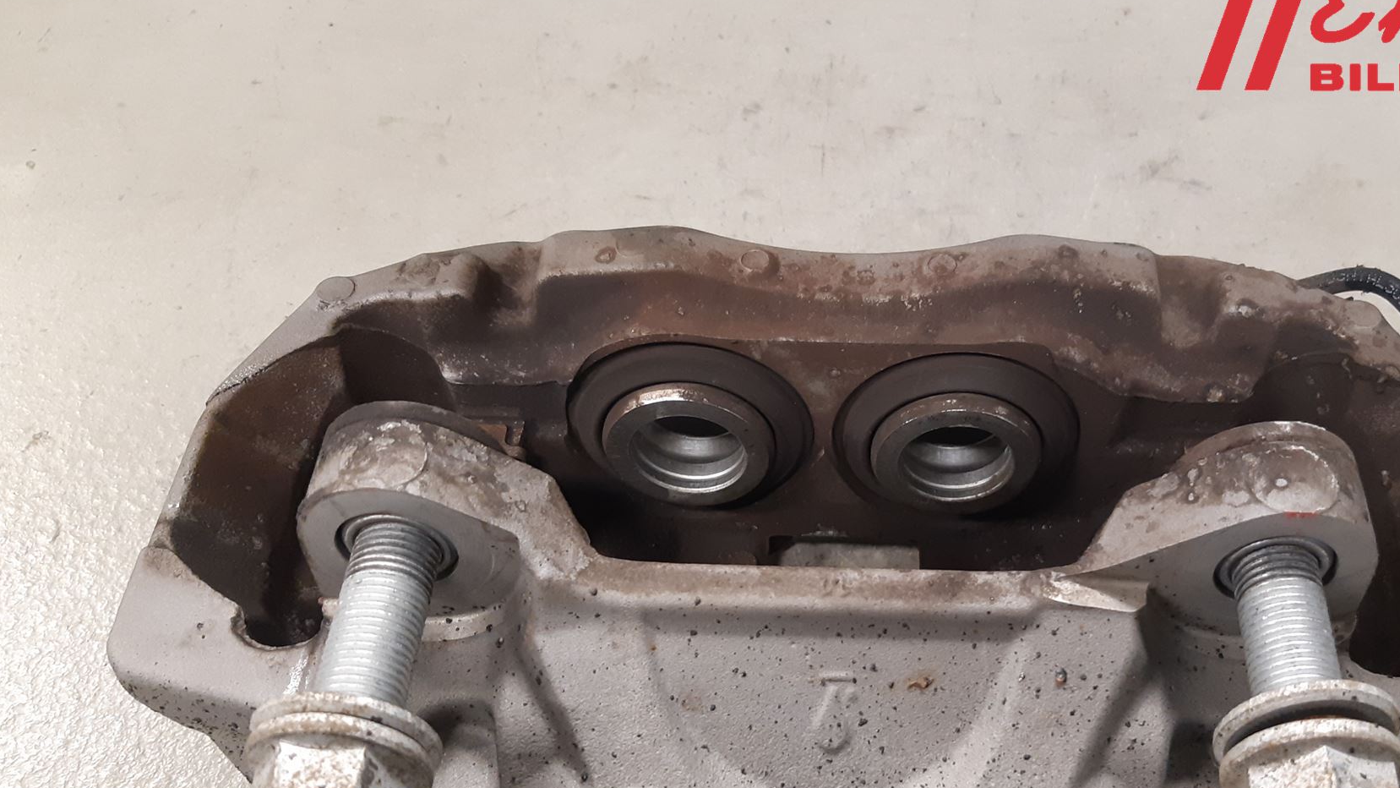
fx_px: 1299
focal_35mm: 35
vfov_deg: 33.0
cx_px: 850
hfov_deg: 56.1
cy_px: 597
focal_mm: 3.93
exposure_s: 1/33
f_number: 1.7
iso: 200
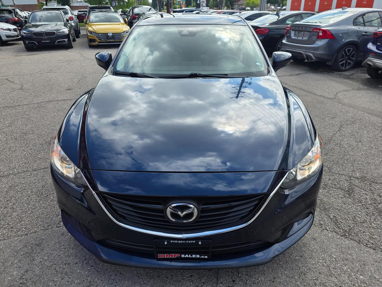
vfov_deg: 58.9
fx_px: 254
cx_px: 191
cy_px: 144
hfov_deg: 73.9
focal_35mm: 23
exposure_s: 1/2572
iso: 80
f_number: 1.7
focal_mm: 6.3
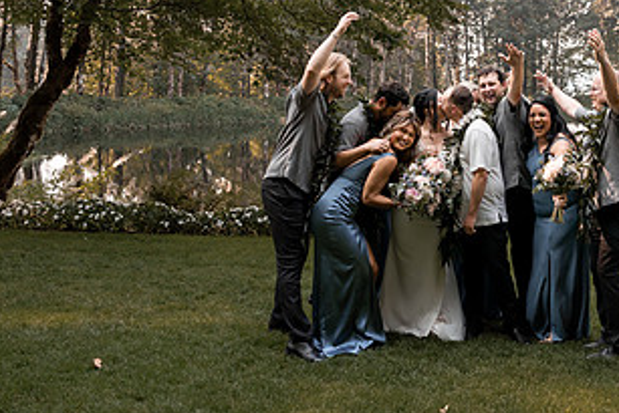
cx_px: 520
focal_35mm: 50
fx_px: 860
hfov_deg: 37.7
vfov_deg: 26.2
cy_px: 43
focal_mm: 24
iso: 320
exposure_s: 1/1000
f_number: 2.8
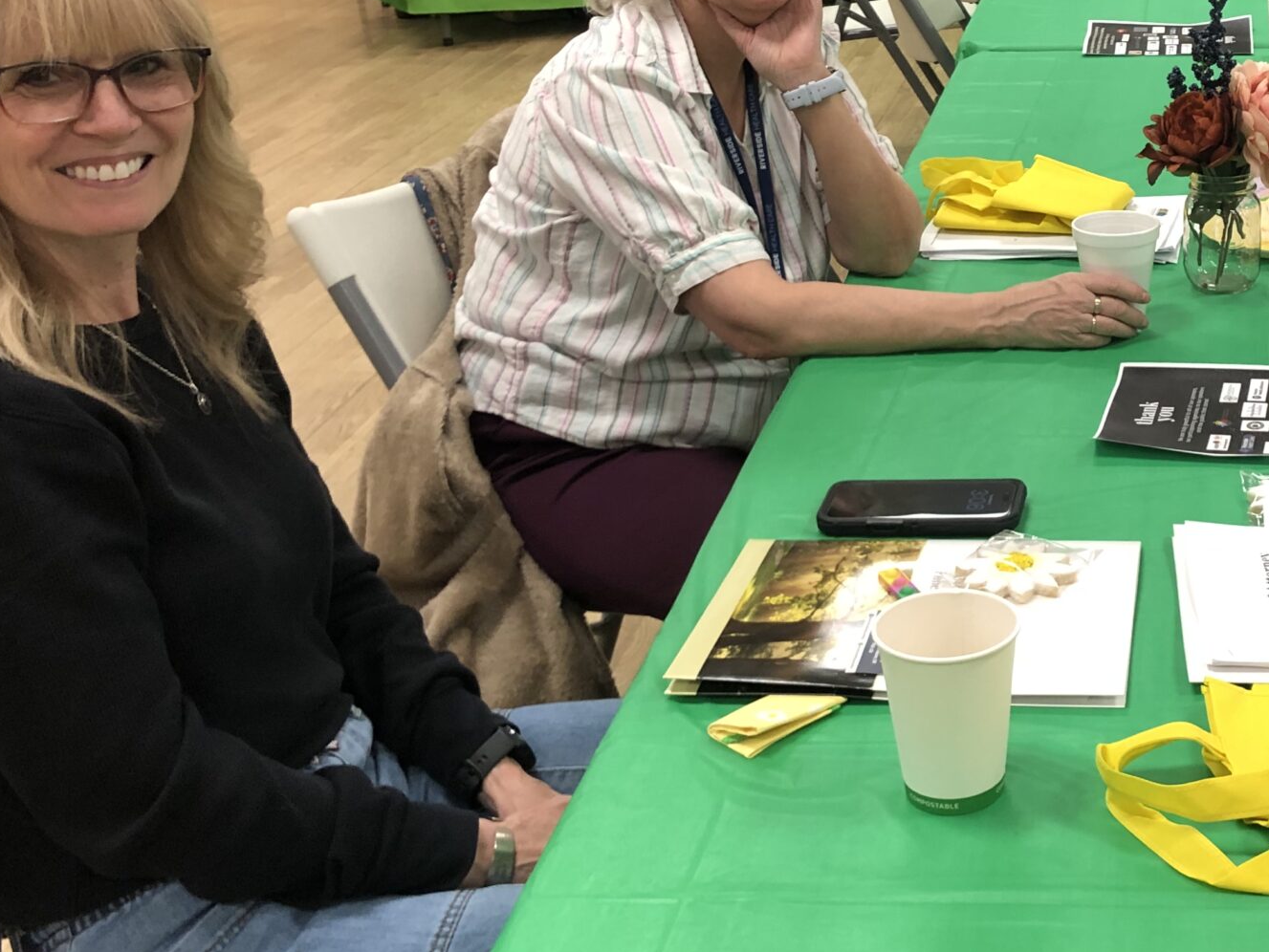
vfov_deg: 26.8
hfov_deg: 33.9
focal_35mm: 54
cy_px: 291
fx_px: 1980
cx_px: 1107
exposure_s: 1/60
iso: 125
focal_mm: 4
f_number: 1.8
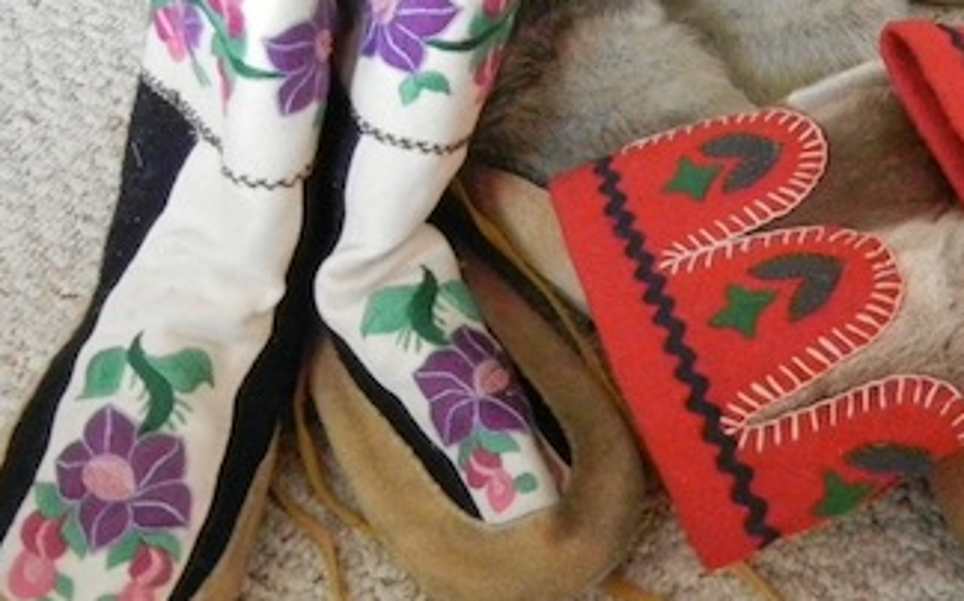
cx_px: 708
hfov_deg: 35.6
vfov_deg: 22.8
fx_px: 1470
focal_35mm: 56
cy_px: 131
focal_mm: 5.4
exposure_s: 1/37.1
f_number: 3.5
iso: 1600
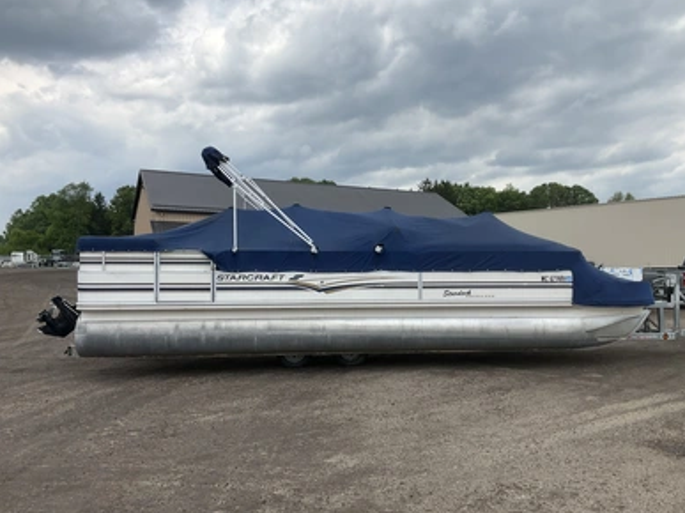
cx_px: 352
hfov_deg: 60.0
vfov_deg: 46.8
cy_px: 251
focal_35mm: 30
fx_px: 593
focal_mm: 3
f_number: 1.8
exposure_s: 1/1912
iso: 25
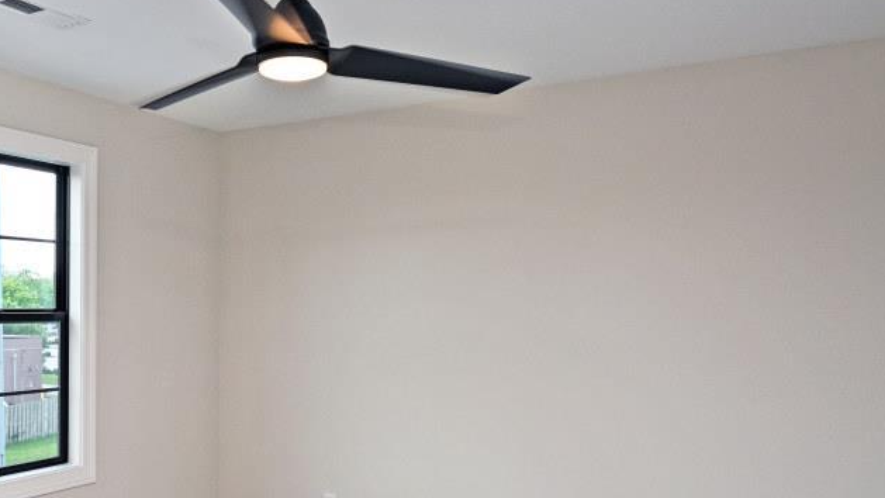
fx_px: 821
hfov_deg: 53.9
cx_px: 217
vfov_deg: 33.6
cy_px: 302
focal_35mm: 35
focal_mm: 14
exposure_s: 1/125
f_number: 5.6
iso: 200
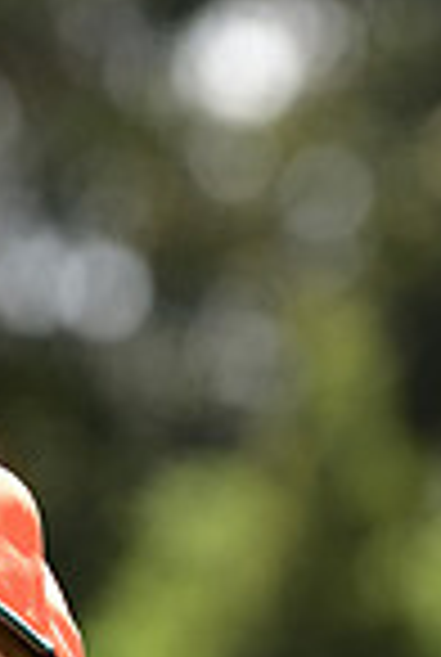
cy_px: 1143
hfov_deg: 1.7
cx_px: -128
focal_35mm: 793
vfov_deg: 2.6
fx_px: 14502
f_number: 5
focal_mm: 200
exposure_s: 1/250
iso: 80
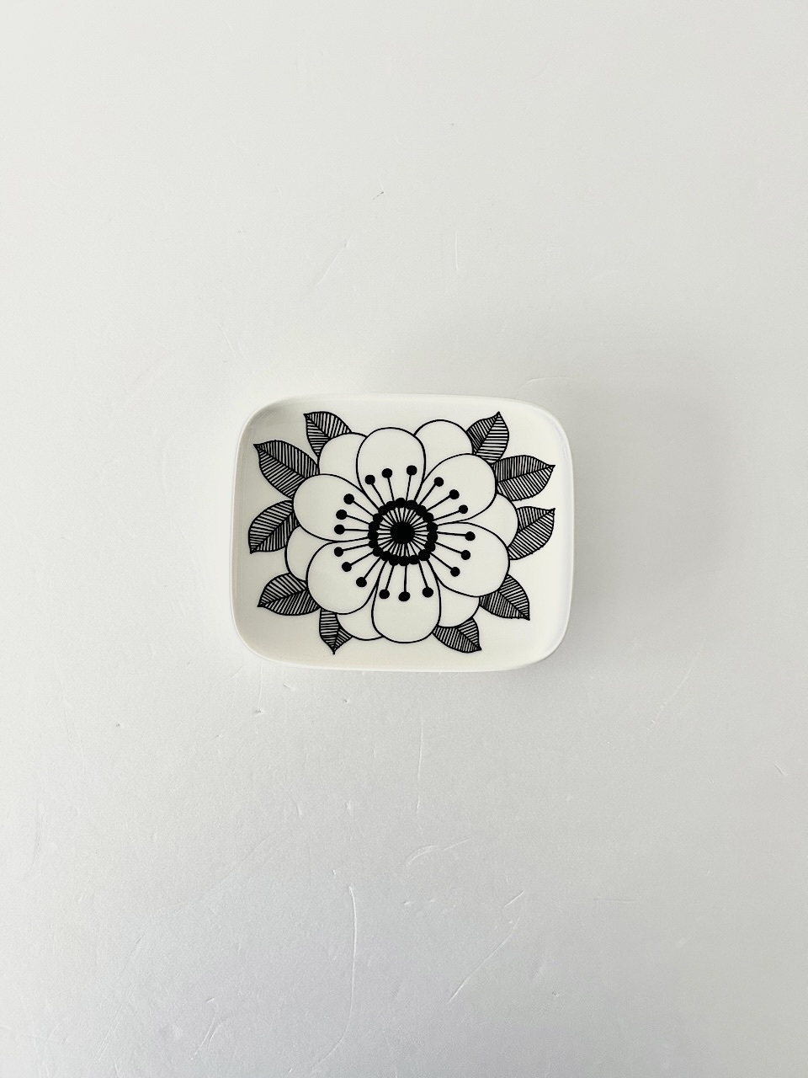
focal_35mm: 26
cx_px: 404
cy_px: 539
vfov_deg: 67.3
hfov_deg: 53.1
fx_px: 809
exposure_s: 1/60
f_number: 1.5
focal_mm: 5.7
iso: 200
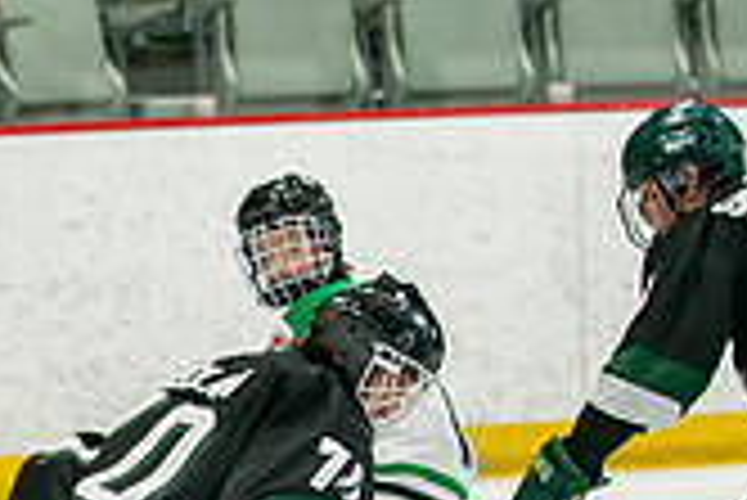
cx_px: -300
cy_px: 645
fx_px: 9844
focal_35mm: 474
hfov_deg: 4.3
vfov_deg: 2.9
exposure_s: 1/640
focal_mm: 88
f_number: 3.2
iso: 800
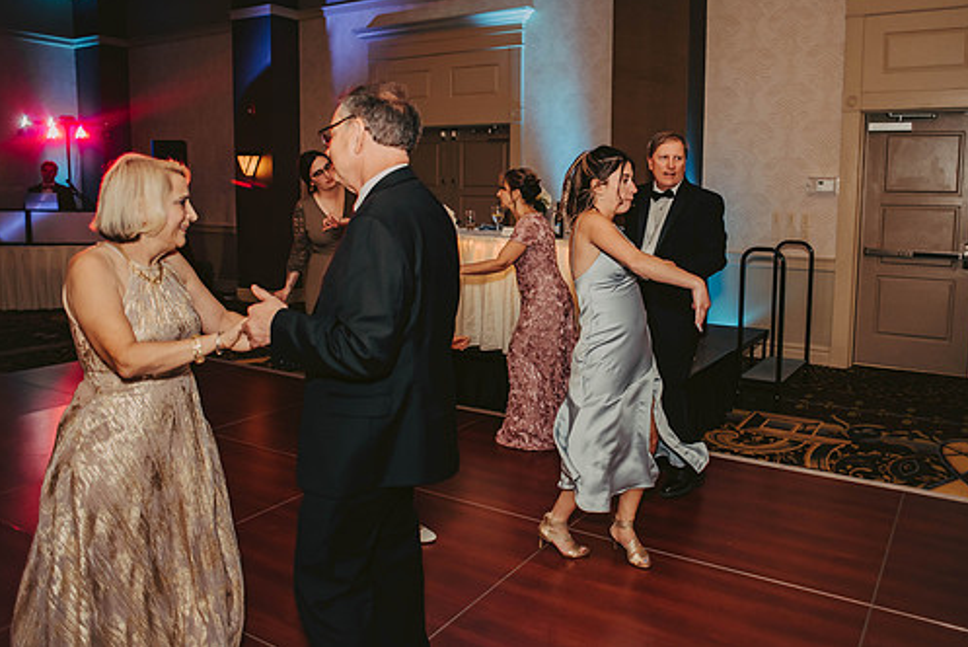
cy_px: 272
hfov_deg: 65.1
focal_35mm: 28
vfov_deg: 46.3
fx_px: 753
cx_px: 557
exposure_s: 1/125
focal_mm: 24
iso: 800
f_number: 2.8
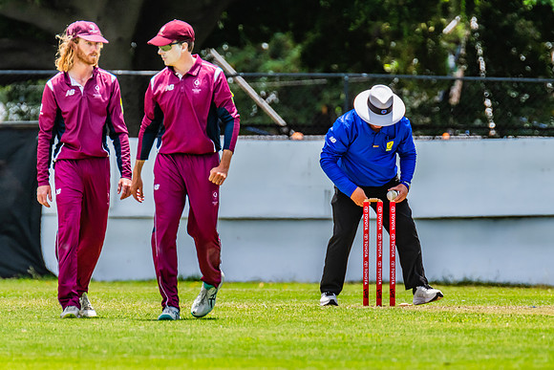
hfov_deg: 2.5
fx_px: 12610
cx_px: 355
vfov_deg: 1.7
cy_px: 200
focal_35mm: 819
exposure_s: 1/1000
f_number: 10
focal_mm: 600
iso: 800
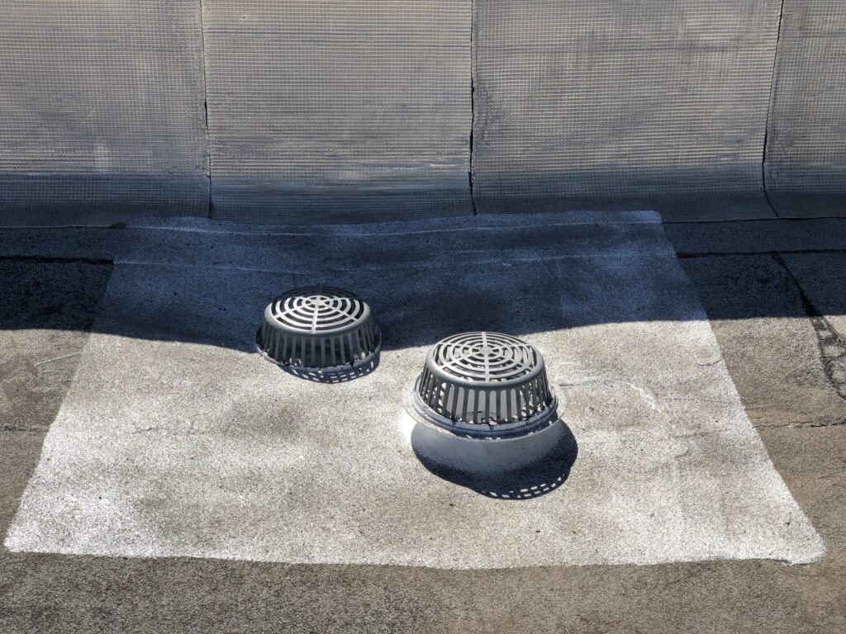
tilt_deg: -28.4
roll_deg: -1.2
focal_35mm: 52
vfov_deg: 28.0
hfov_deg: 36.8
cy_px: 317
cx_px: 423
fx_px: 1271
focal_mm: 6
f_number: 2.4
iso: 16
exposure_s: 1/1171
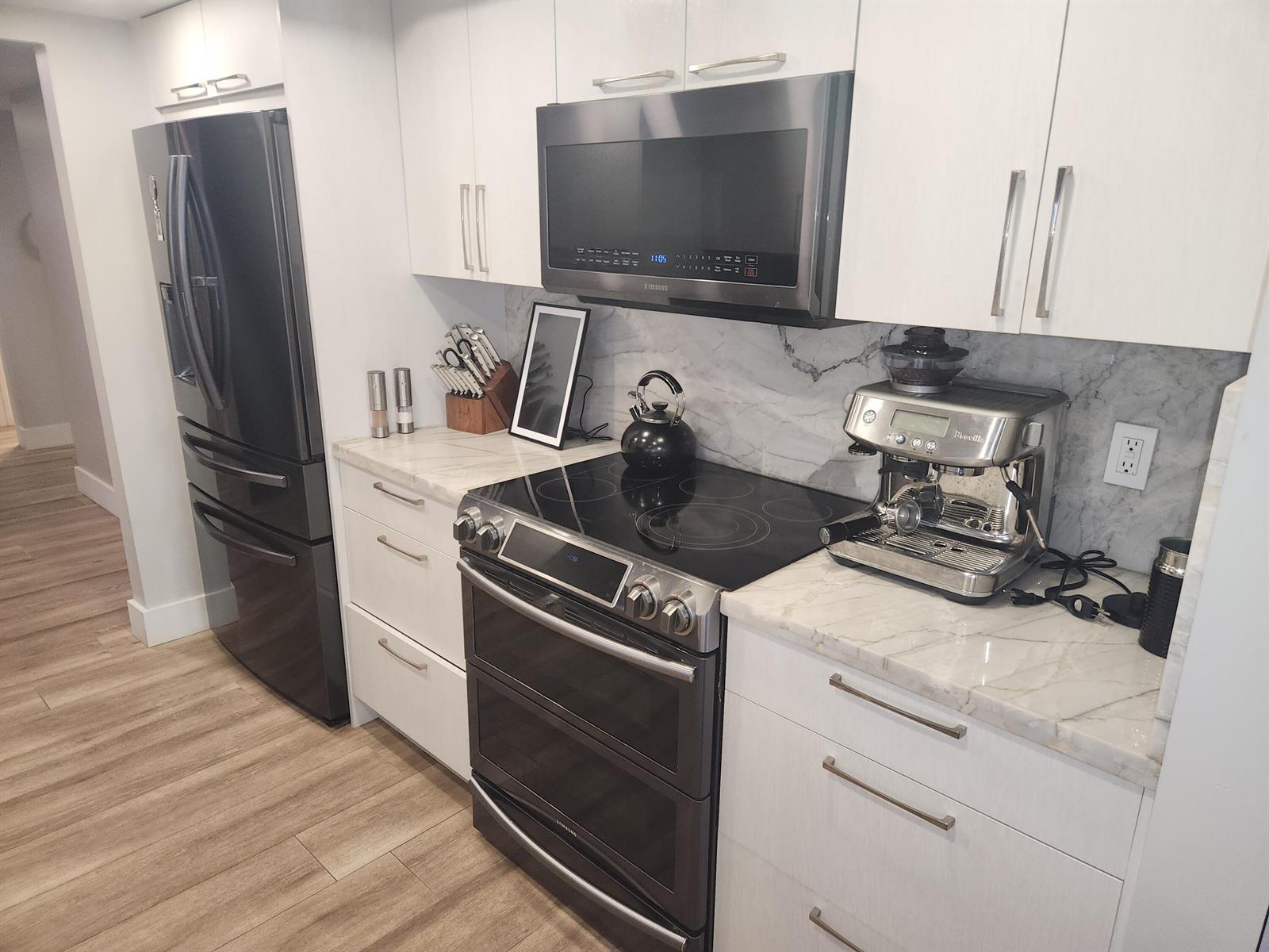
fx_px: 843
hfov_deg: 73.9
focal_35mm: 23
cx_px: 634
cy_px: 476
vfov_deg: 58.9
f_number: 1.8
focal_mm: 5.4
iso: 100
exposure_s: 1/40
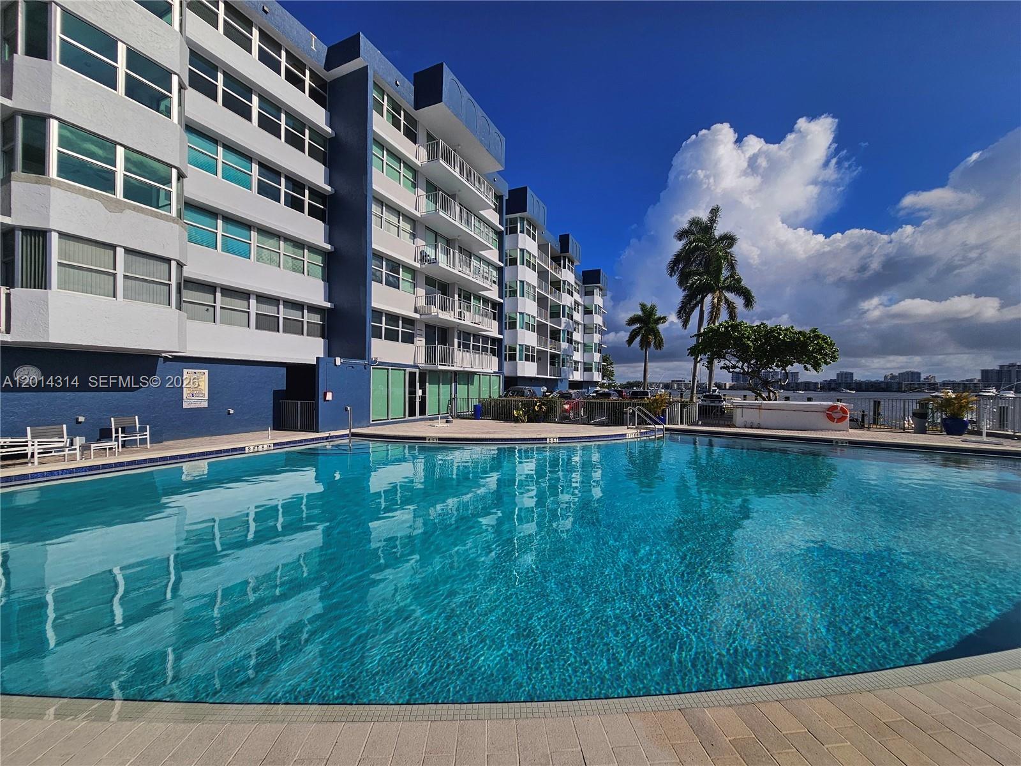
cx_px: 510
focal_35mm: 13
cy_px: 383
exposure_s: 1/5758
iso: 50
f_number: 2.2
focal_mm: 2.2
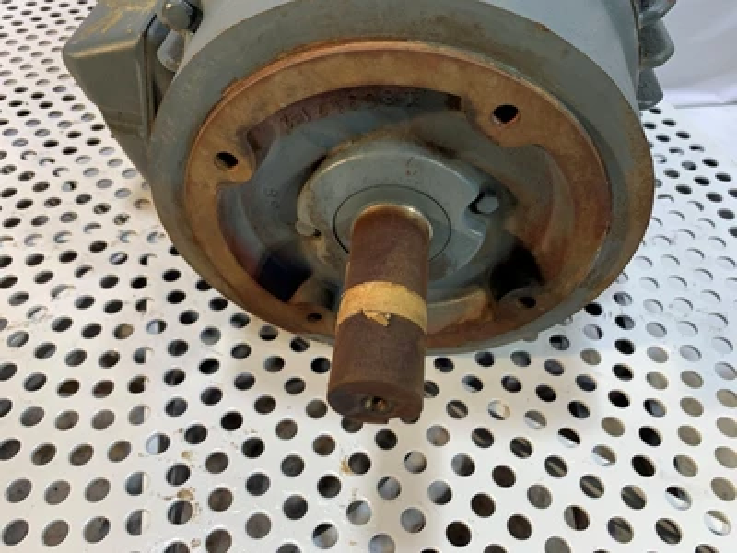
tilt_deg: -48.2
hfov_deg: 67.3
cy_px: 276
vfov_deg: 53.1
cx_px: 368
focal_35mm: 26
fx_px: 554
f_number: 1.8
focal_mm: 4.25
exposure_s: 1/120
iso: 40
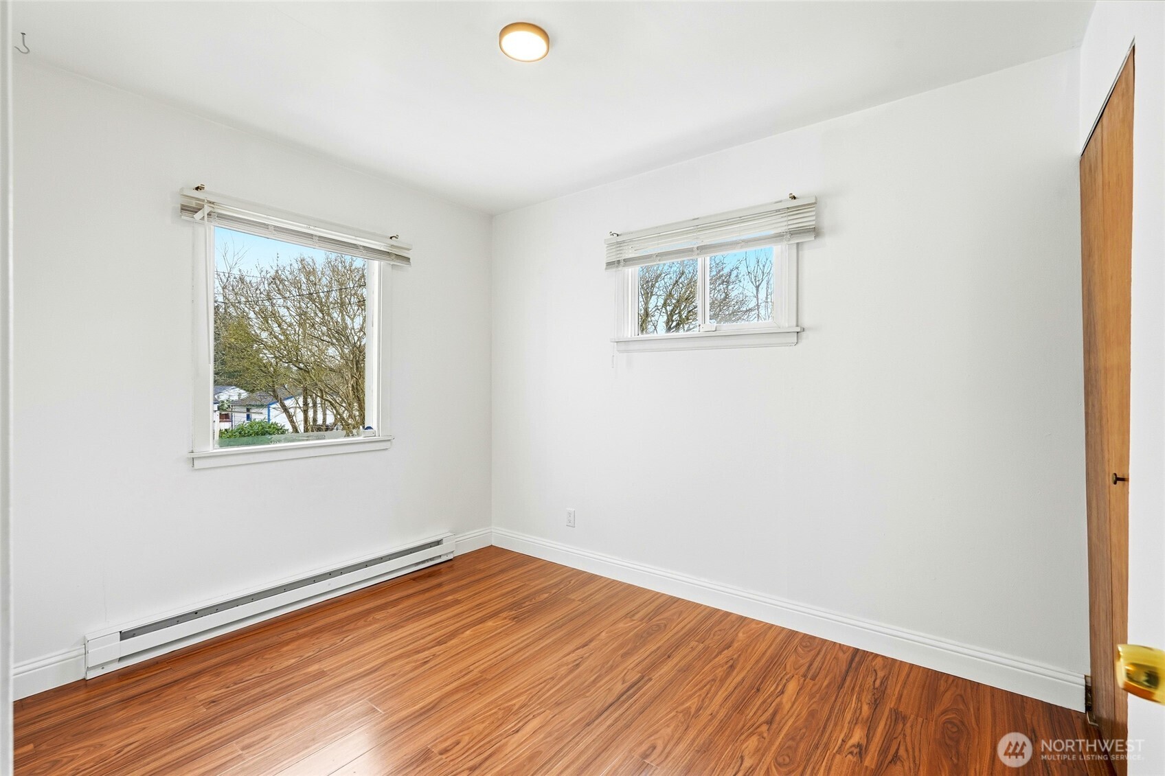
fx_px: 534
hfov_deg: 95.0
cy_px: 388
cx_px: 582
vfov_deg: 72.0
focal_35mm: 16
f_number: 9
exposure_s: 1/640
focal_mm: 16.5
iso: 400
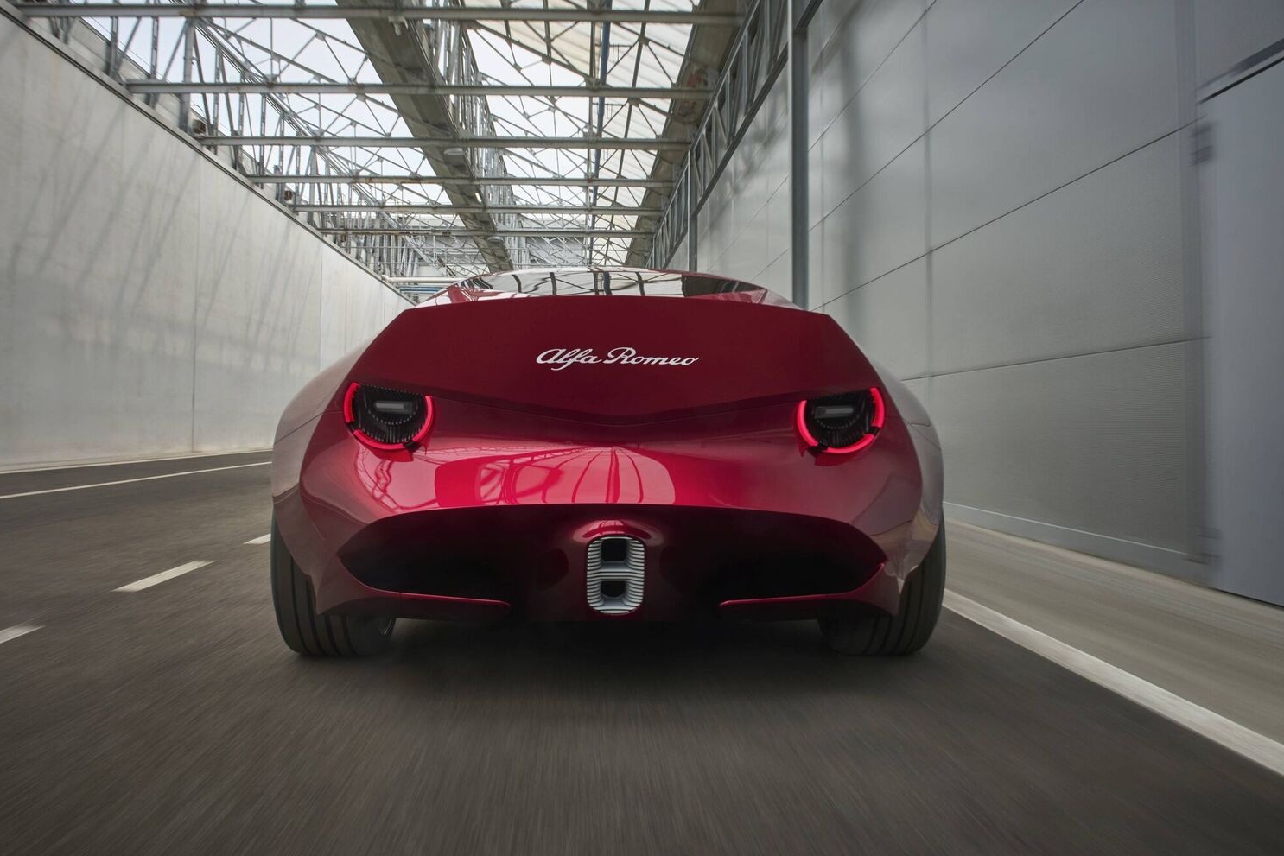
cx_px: 613
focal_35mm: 31
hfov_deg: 60.3
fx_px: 1106
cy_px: 331
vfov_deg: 42.1
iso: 100
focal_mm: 24
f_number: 18
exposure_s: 1/10
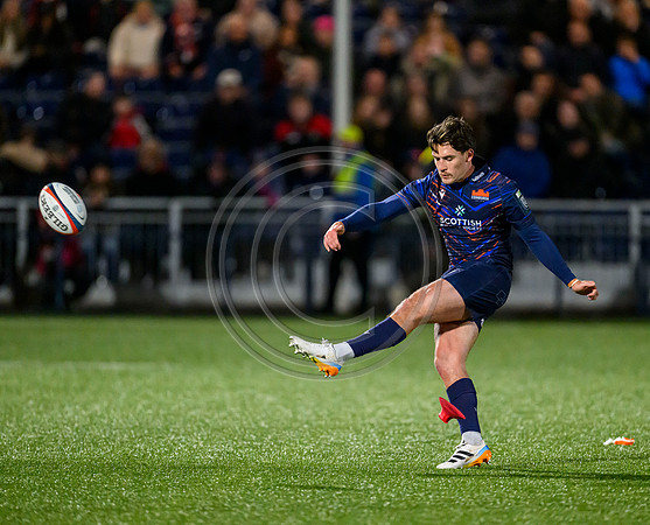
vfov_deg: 3.4
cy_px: 261
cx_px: 398
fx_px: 8963
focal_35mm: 464
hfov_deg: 4.2
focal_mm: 400
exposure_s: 1/2500
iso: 12800
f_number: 2.8
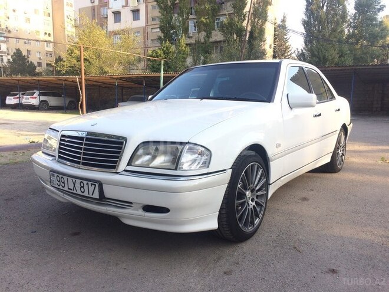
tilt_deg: -9.0
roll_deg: -0.1
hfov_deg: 61.7
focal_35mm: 29
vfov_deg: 48.2
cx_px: 194
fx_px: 326
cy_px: 146
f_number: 2.2
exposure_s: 1/427
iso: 32
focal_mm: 4.15
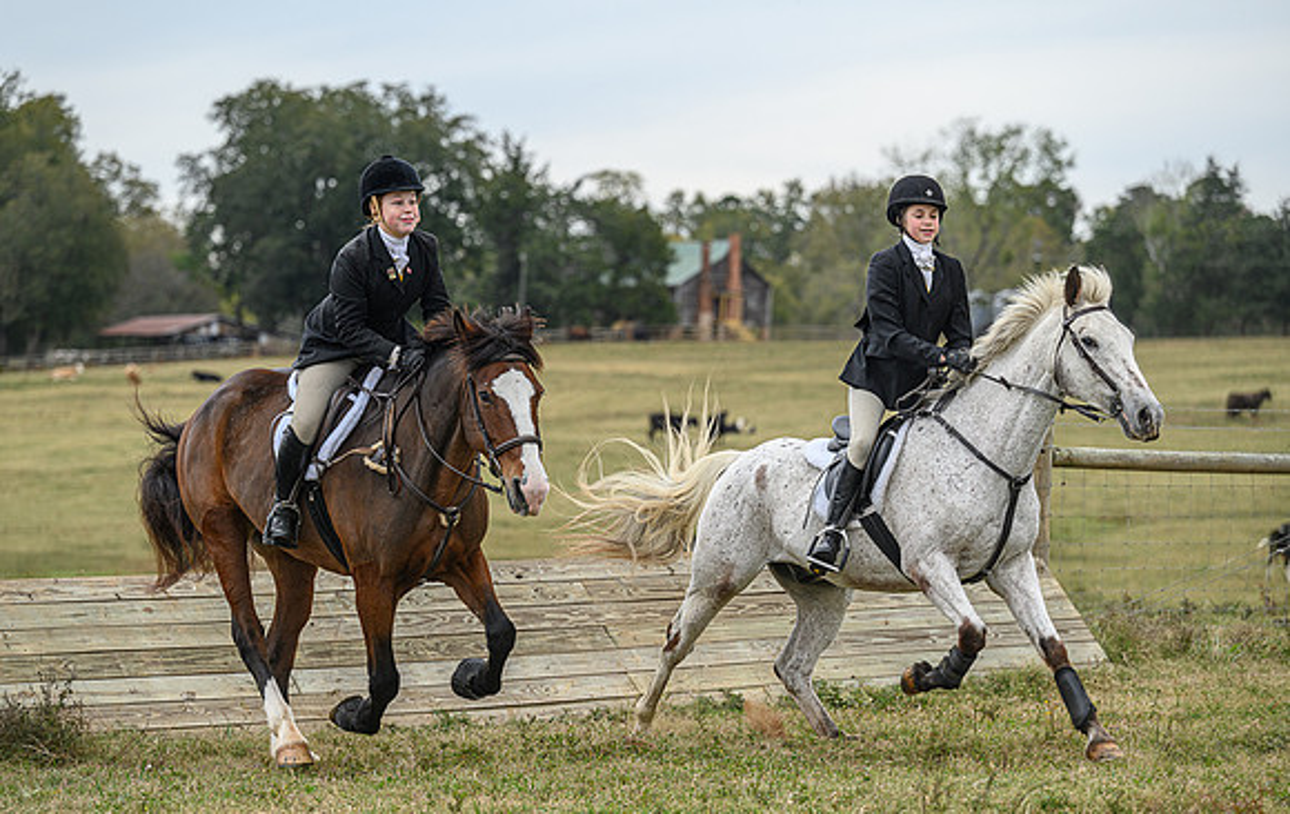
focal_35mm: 129
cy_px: 454
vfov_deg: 10.2
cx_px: 612
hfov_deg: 16.2
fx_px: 4538
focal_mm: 120
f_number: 3.5
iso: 500
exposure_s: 1/800
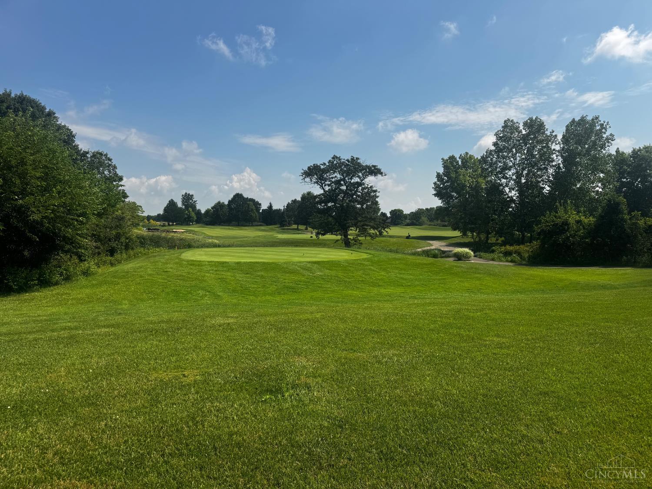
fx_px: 452
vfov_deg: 56.8
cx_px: 326
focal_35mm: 24
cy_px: 244
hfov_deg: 71.6
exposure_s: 1/5814
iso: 80
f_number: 1.78
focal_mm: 6.76
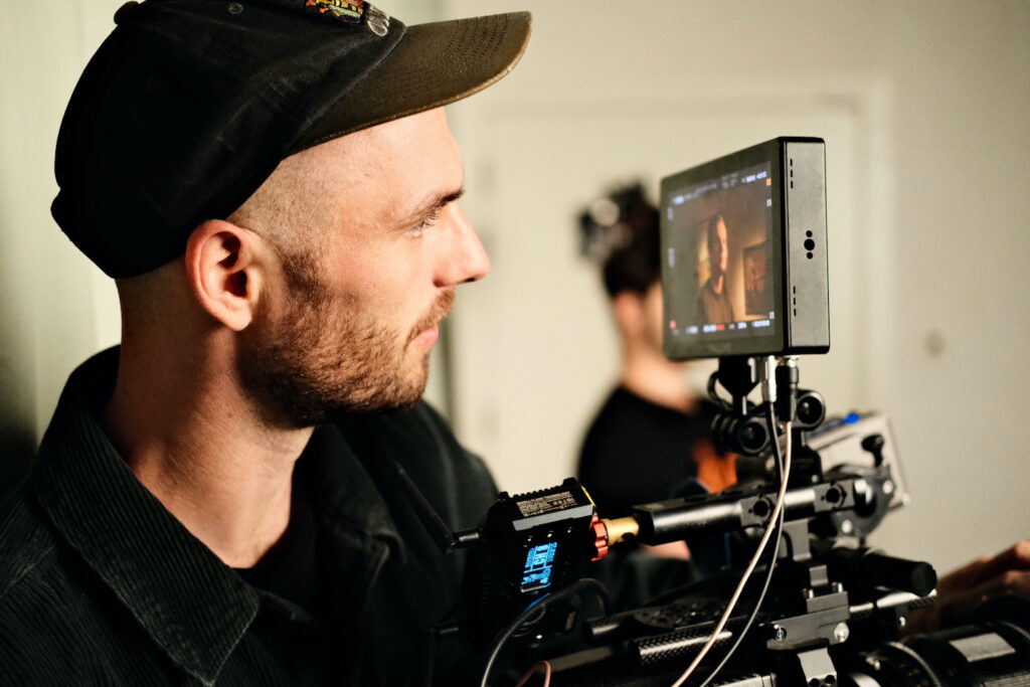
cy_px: 344
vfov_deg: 25.5
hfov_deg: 37.5
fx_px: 1516
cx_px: 515
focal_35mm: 53
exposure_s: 1/105
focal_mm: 35
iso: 4000
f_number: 2
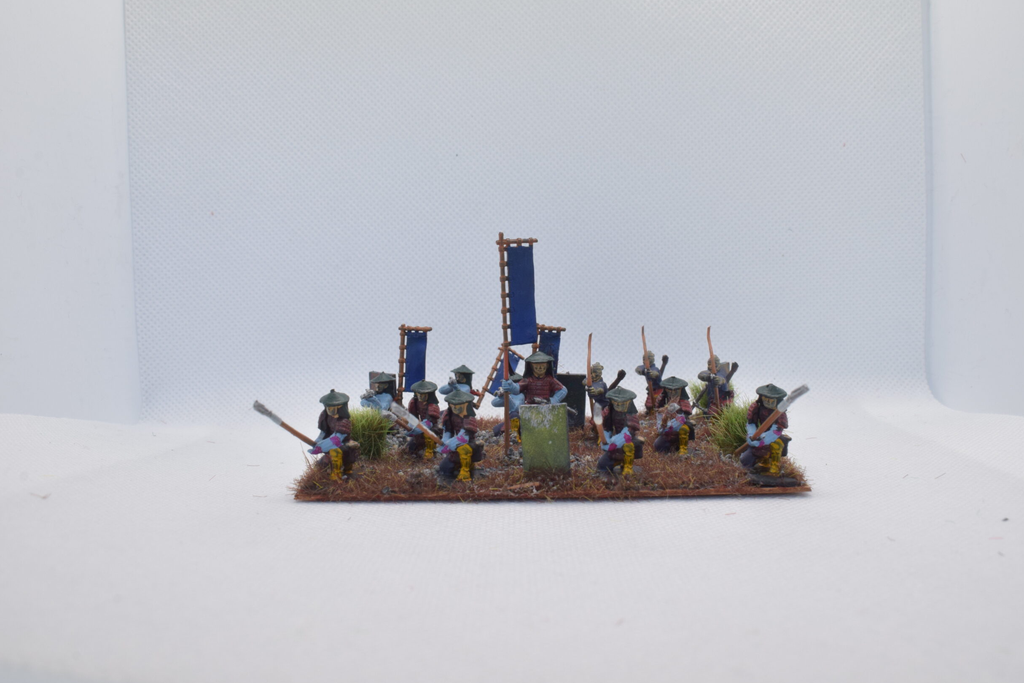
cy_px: 330
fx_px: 1124
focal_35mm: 40
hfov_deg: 49.0
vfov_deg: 33.8
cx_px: 516
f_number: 16
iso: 800
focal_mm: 25
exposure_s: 1/60
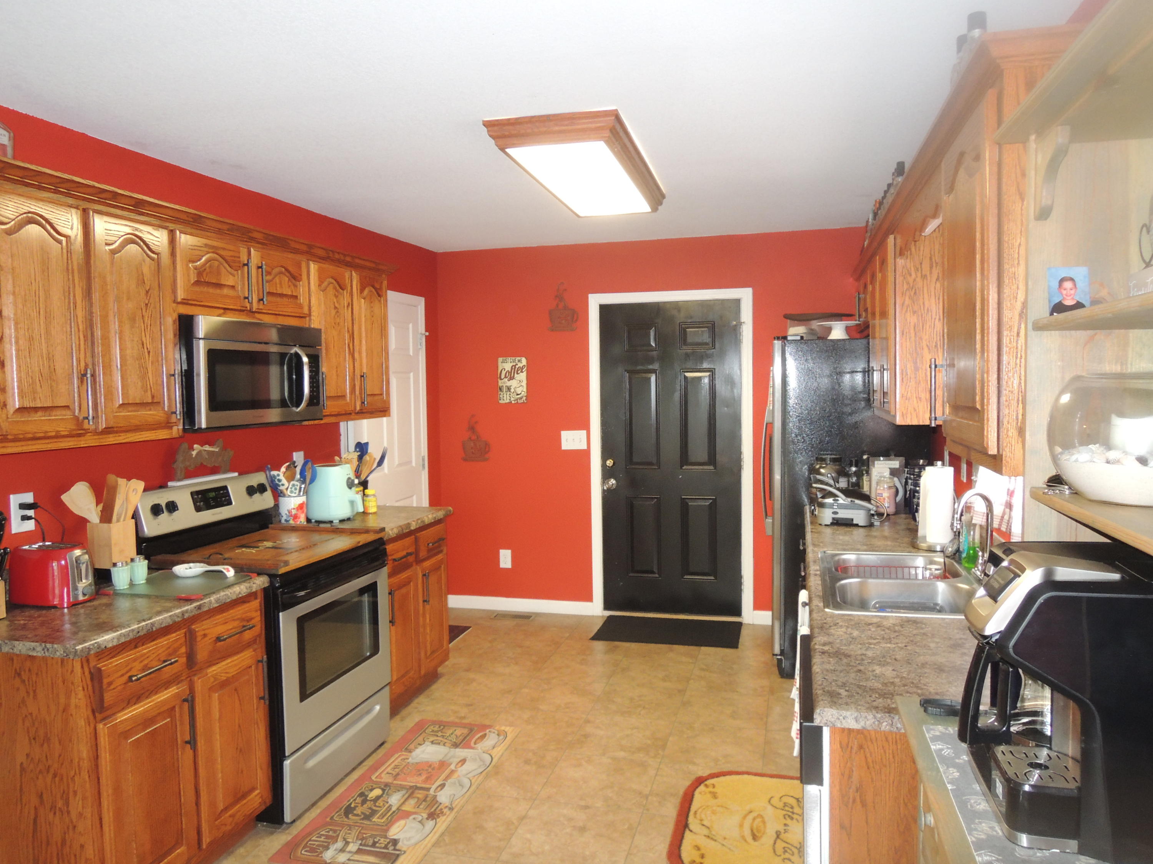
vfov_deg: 56.8
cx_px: 576
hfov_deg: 71.6
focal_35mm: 24
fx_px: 799
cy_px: 432
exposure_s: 1/30
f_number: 2.8
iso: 500
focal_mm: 4.3
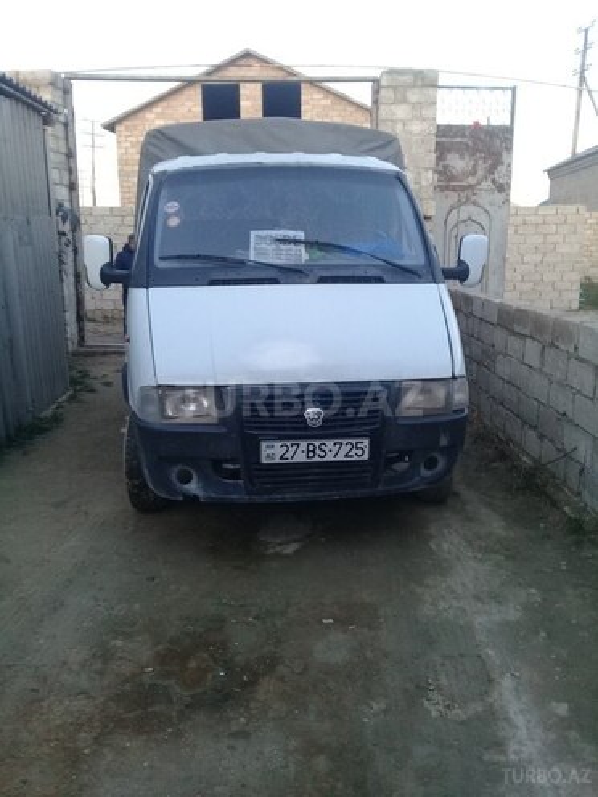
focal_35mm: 31
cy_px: 398
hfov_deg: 45.4
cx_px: 299
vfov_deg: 58.4
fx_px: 714
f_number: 2.2
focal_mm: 3.3
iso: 50
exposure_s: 1/33
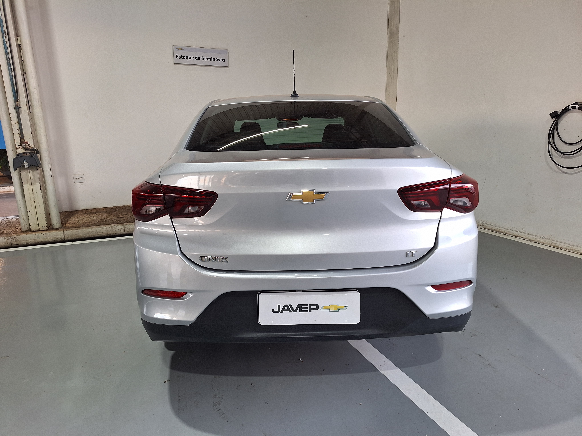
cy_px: 218
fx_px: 387
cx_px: 291
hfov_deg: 73.9
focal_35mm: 23
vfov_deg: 58.9
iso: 64
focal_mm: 5.54
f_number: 1.8
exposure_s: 1/40
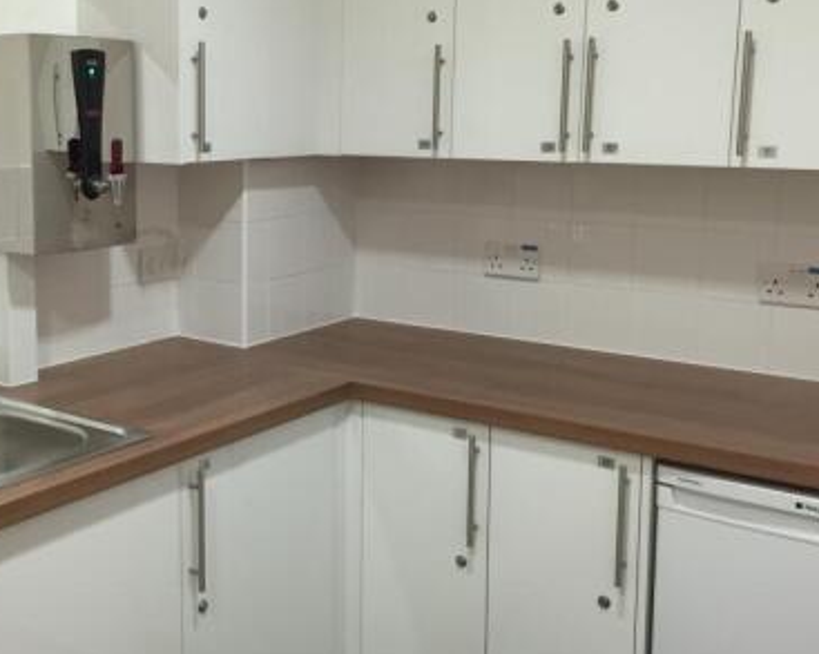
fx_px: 1090
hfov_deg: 40.6
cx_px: 260
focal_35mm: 45
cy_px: 262
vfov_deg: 33.3
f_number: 2.2
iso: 80
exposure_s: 1/33
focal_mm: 4.15
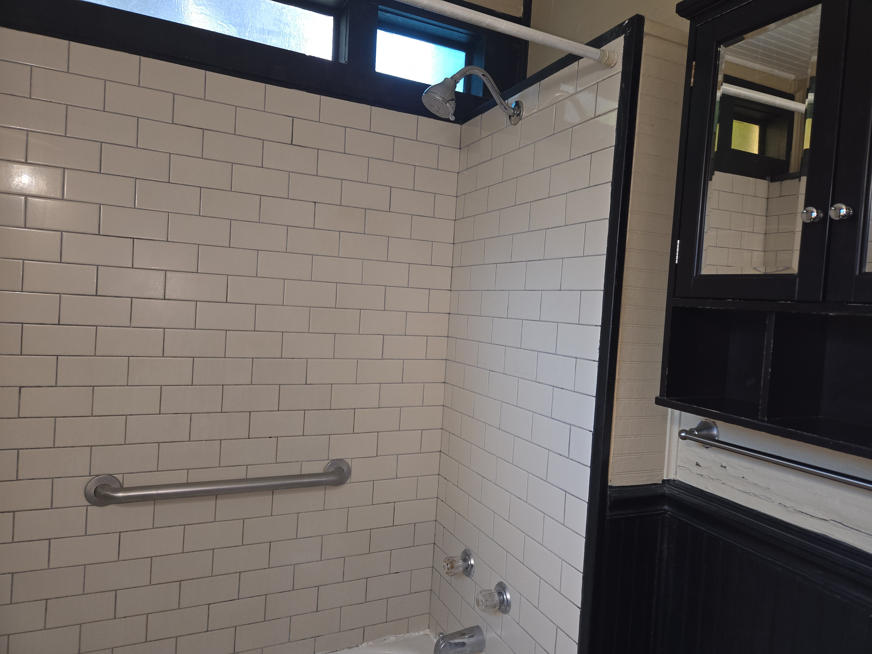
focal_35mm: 23
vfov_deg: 58.9
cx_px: 436
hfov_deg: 73.9
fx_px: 579
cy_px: 327
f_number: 1.8
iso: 50
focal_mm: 5.4
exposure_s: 1/60
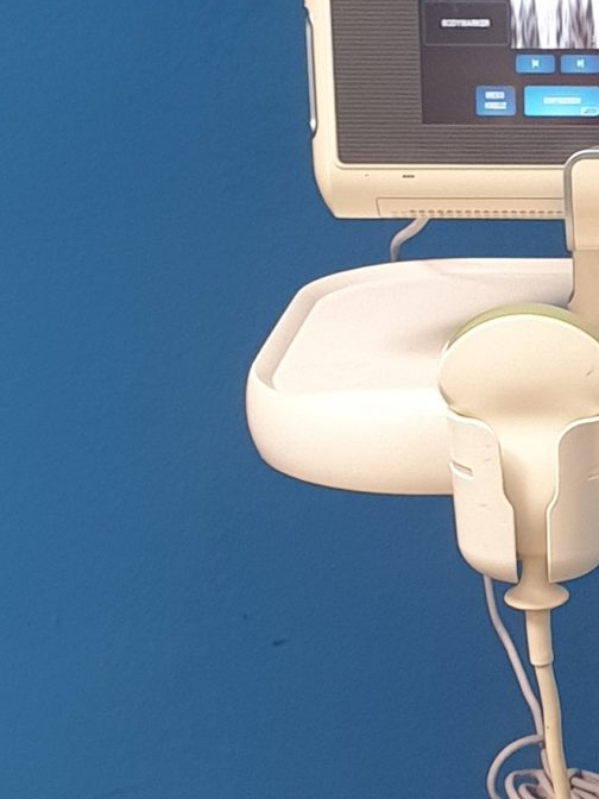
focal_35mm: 99
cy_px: 692
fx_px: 2284
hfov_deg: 14.5
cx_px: 713
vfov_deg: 19.5
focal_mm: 4.3
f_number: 2.4
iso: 250
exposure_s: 1/50
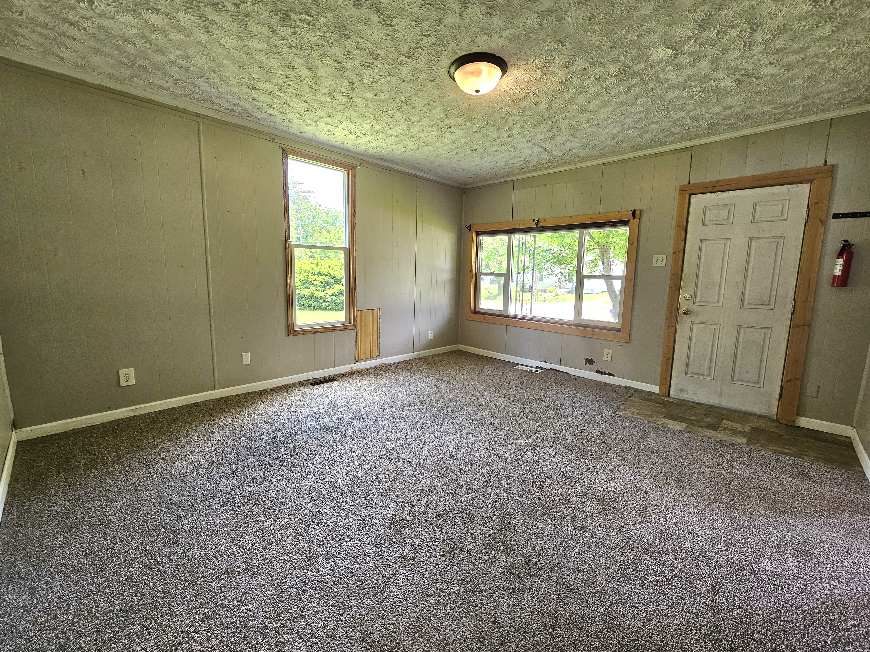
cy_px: 326
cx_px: 435
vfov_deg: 89.9
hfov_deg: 106.2
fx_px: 327
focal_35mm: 13
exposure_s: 1/77.5
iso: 125
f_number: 2.2
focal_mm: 2.2
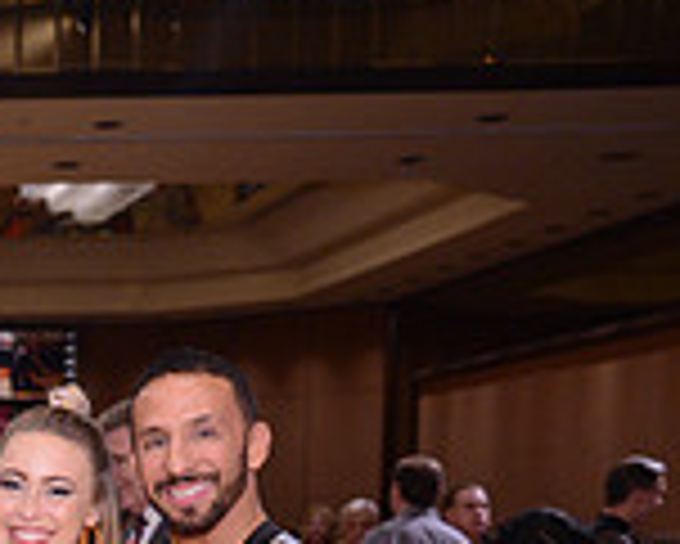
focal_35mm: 112
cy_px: 838
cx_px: -455
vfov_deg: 13.0
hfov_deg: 15.3
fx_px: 2255
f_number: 4
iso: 1600
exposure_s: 1/250
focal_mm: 31
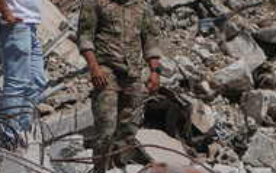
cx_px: 122
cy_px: -92
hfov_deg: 3.8
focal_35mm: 548
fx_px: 4124
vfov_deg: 2.4
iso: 50
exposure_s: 1/1250
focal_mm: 100
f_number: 4.5
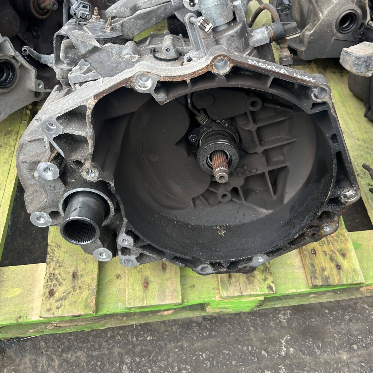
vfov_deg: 51.5
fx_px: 378
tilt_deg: -47.9
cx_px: 187
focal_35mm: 31
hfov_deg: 52.5
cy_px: 124
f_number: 1.6
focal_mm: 5.1
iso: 50
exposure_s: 1/621
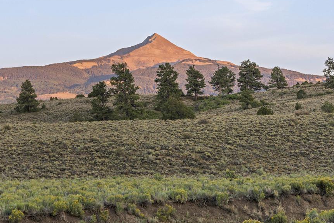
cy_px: 96
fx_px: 1159
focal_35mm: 125
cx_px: 143
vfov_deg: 11.0
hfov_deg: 16.4
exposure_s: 1/15
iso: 1000
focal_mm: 105
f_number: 20
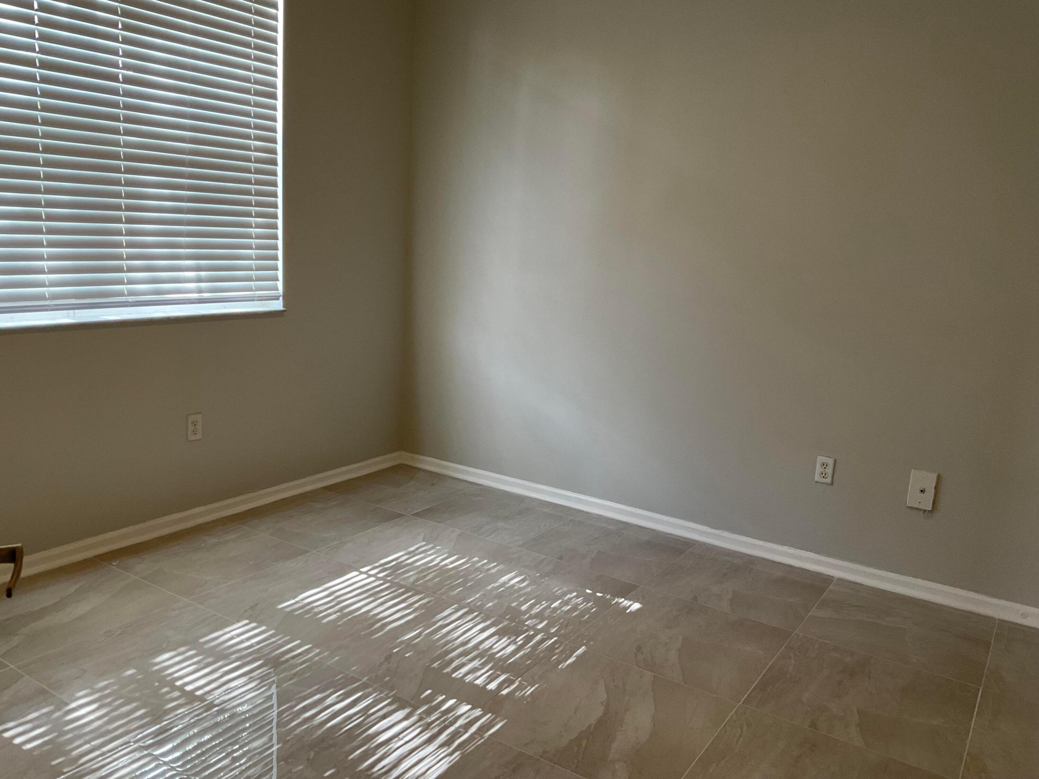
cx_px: 520
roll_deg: -2.3
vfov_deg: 48.2
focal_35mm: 29
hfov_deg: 61.7
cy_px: 390
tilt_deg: -9.2
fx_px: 870
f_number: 1.8
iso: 50
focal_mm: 3
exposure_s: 1/60
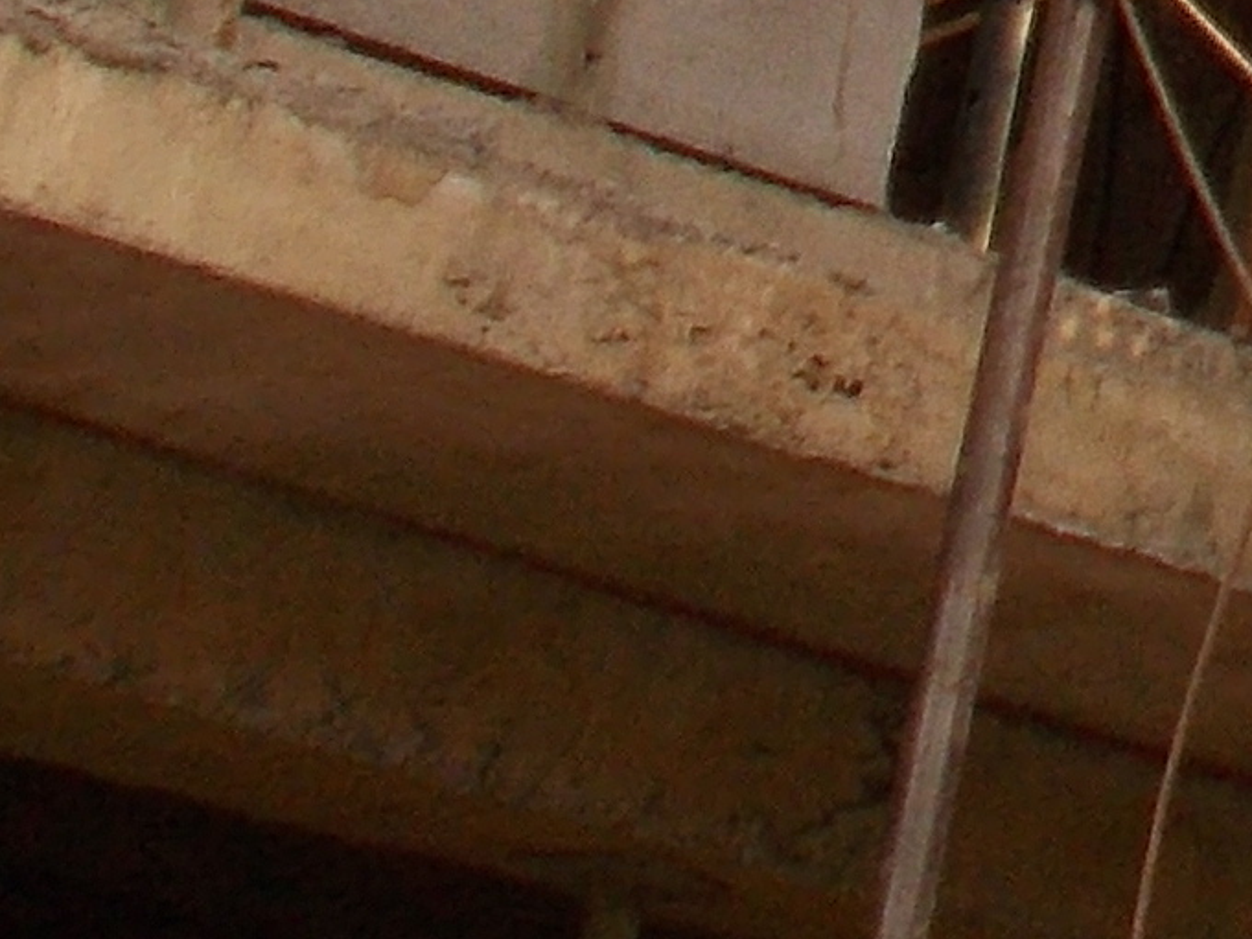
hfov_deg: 6.3
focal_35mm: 298
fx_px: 10778
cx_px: 2990
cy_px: -1860
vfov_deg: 4.8
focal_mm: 7.9
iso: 80
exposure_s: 1/200
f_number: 4.2
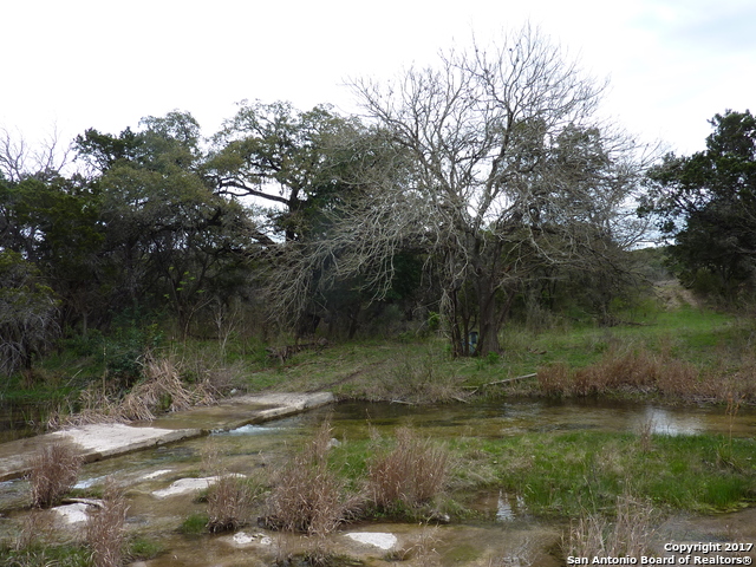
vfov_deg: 54.9
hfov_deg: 69.4
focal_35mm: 25
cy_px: 284
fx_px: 546
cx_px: 378
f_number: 4
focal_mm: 4.1
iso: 80
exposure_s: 1/200
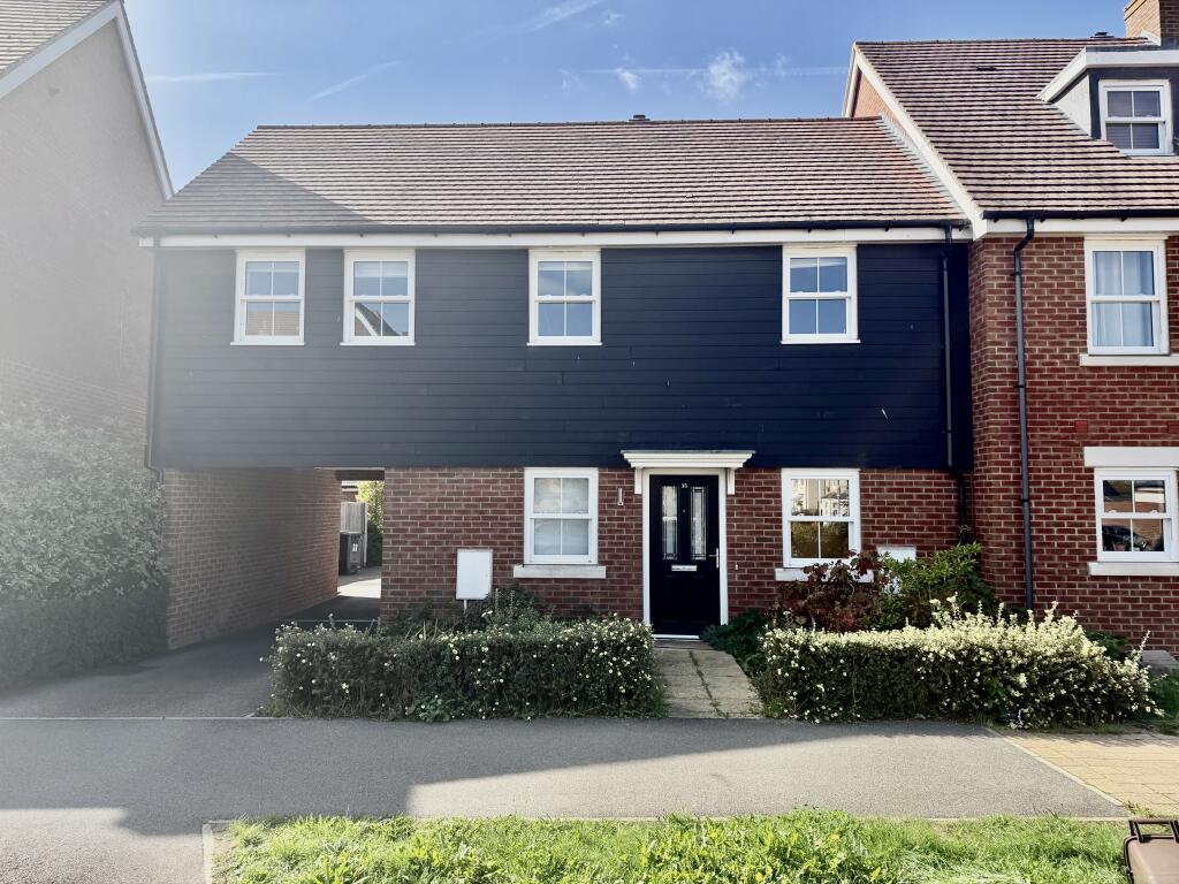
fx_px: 817
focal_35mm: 24
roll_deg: -0.6
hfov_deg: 71.6
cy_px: 442
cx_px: 590
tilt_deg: +4.4
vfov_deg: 56.8
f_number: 1.78
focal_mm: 6.76
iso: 100
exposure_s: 1/2525
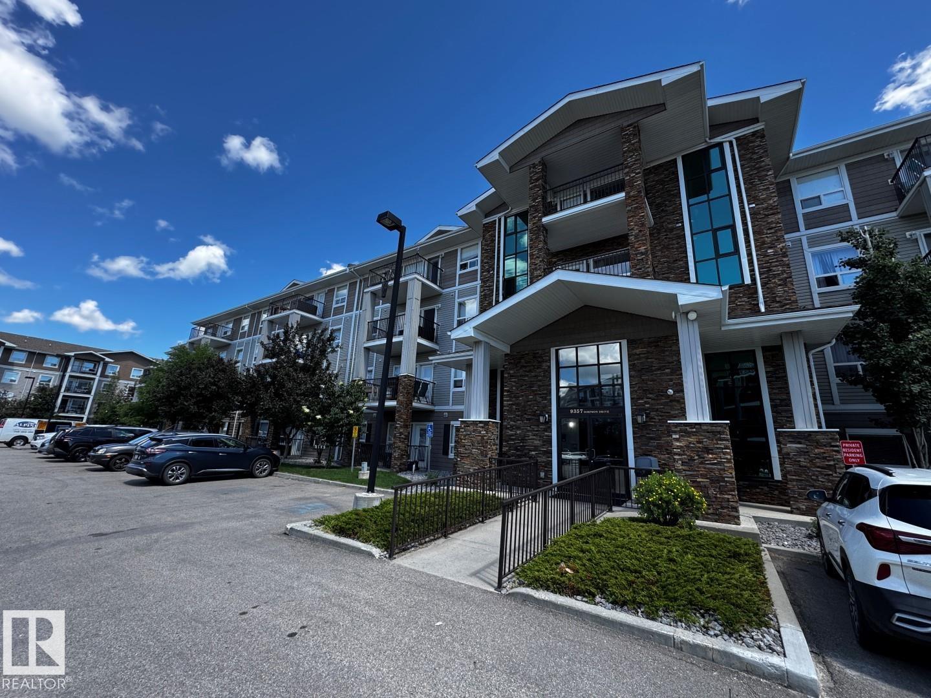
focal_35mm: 14
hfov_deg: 102.1
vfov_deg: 85.7
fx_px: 377
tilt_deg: +15.4
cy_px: 349
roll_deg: -2.6
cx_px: 466
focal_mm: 2.22
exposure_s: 1/414
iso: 40
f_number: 2.2
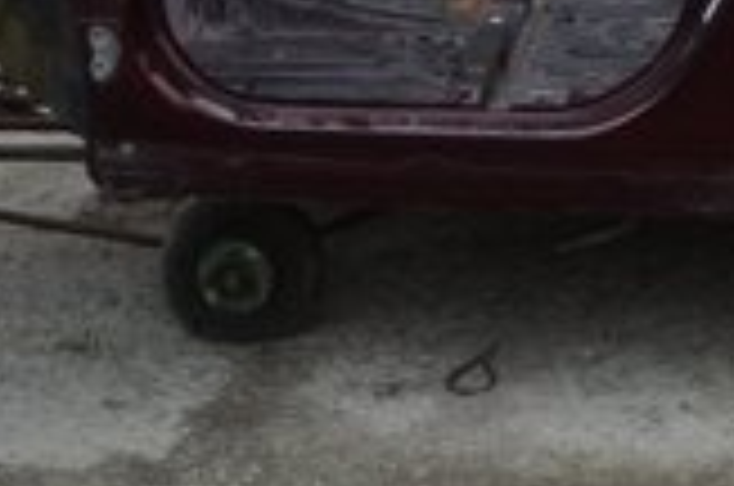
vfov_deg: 12.4
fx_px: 2157
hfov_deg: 18.9
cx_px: 693
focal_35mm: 106
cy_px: -200
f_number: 9
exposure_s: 1/160
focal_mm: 18
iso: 400
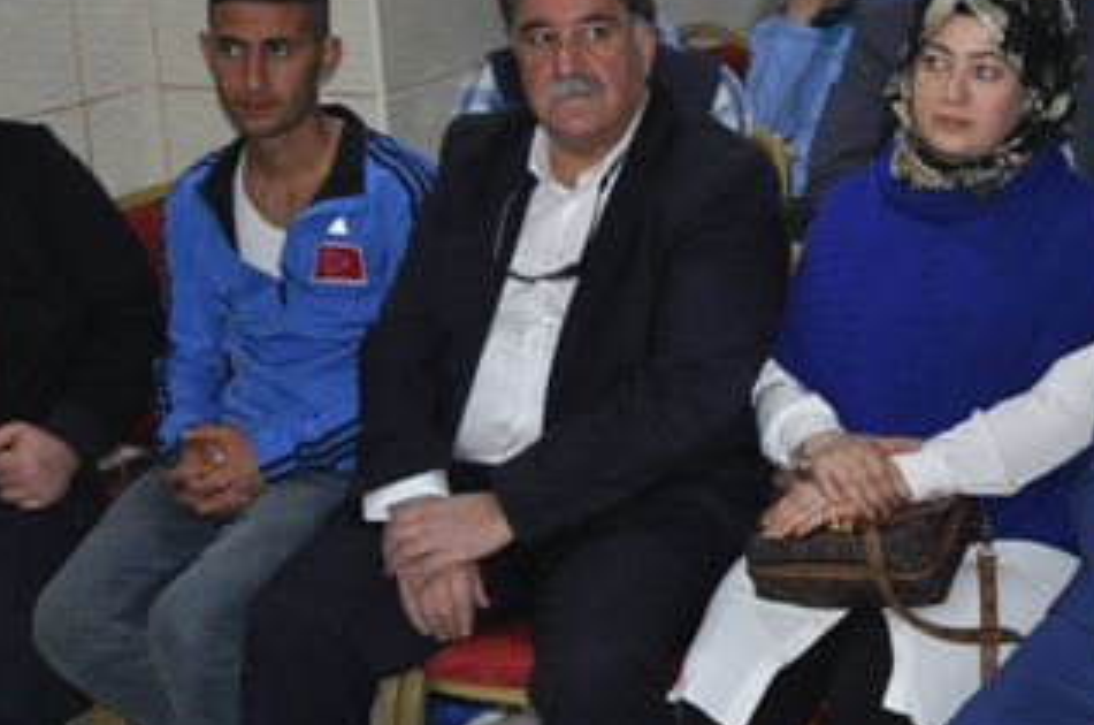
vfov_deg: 14.5
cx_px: 1032
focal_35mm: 94
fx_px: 2851
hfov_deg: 21.1
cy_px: 264
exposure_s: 1/60
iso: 800
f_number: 4
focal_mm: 31
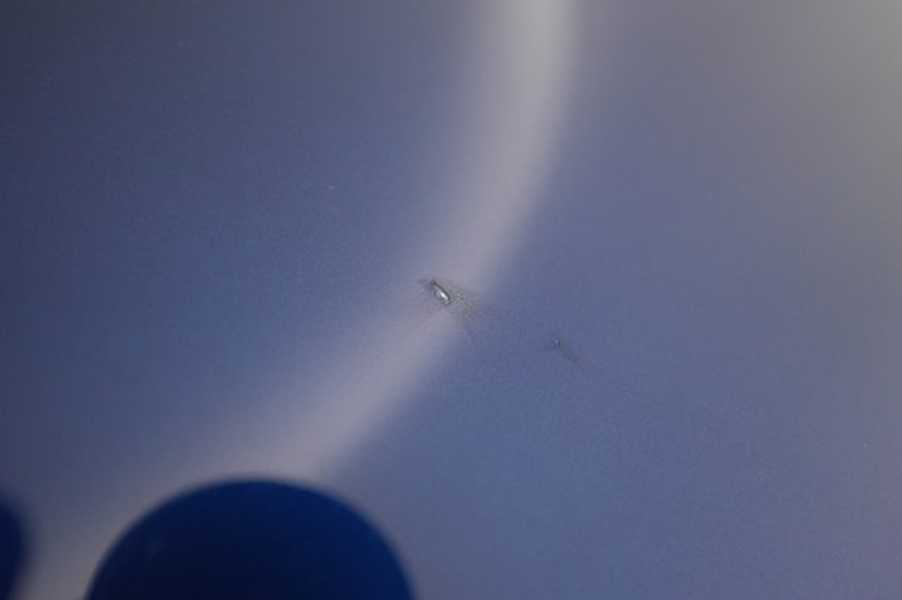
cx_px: 451
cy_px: 300
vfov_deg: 46.4
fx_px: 701
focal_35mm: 28
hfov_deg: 65.5
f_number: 2.8
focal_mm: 28
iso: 2000
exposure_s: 1/60
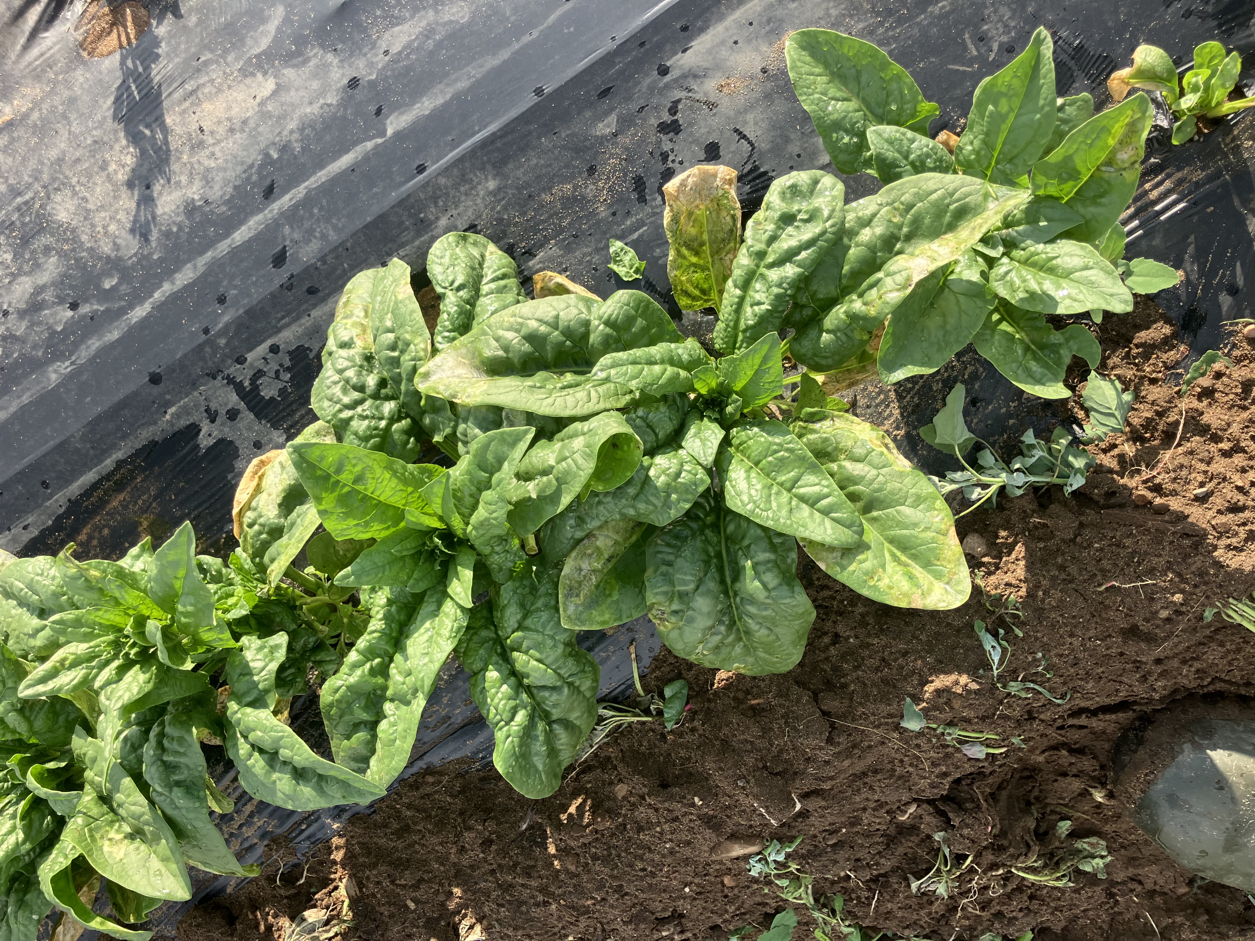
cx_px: 628
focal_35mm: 28
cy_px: 470
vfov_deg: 49.7
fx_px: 1015
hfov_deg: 63.4
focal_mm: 3.99
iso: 32
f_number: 1.8
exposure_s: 1/657
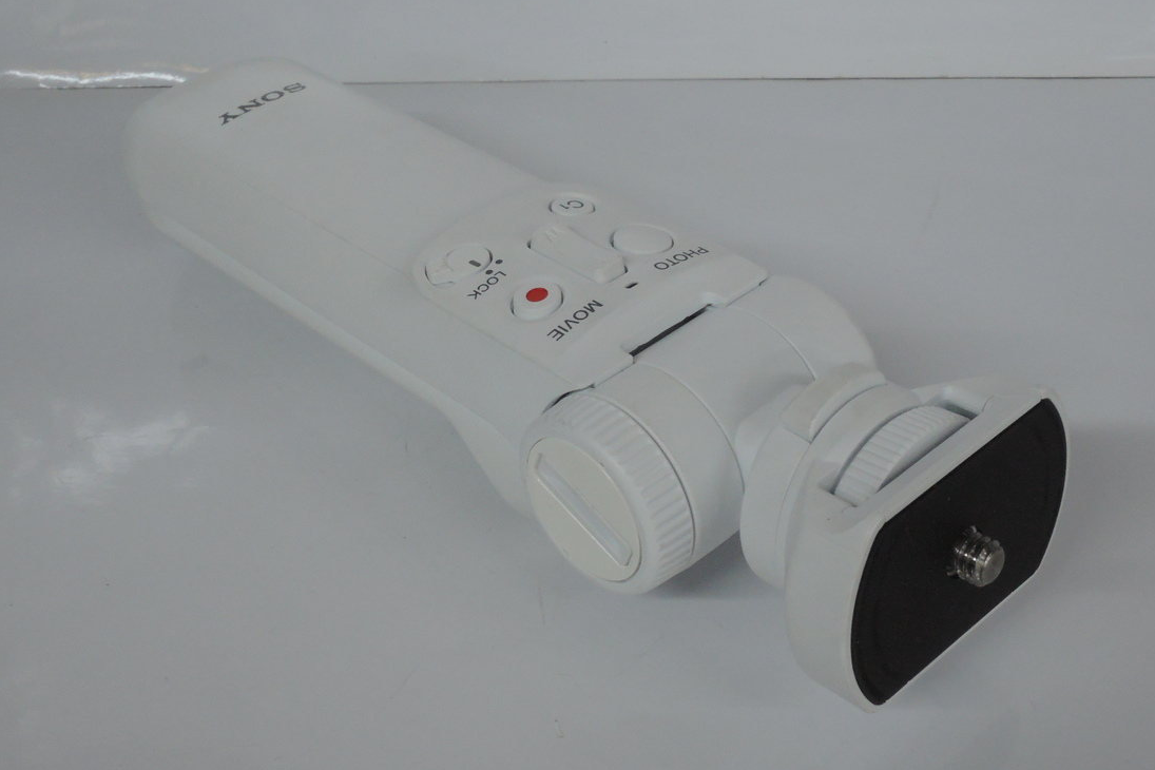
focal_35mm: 57
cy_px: 394
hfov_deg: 35.1
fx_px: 1829
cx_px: 563
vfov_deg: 23.8
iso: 800
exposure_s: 1/60
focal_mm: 10.7
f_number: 8
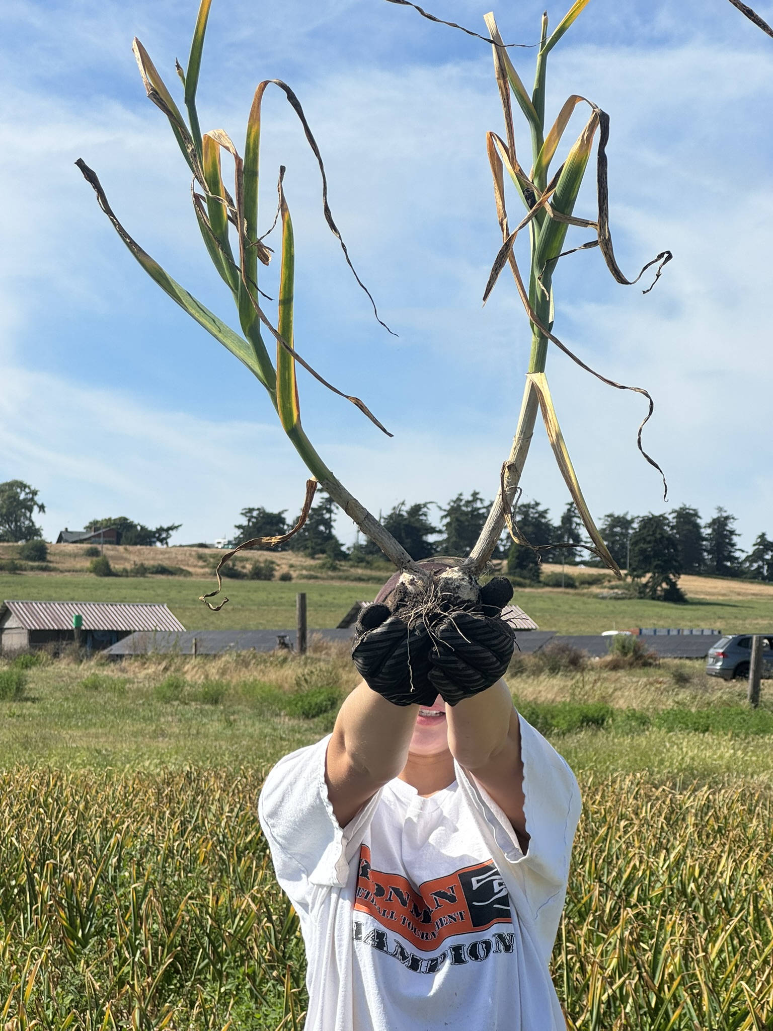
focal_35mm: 77
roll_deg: +0.4
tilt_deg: +5.0
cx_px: 386
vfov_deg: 25.3
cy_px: 516
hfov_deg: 19.1
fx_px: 2293
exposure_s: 1/968
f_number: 2.8
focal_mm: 9
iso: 25
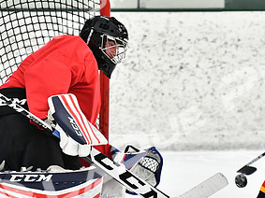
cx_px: 168
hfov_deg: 3.4
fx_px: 4522
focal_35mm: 591
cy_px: 126
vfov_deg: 2.5
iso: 5000
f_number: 2.8
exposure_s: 1/1250
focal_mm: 200
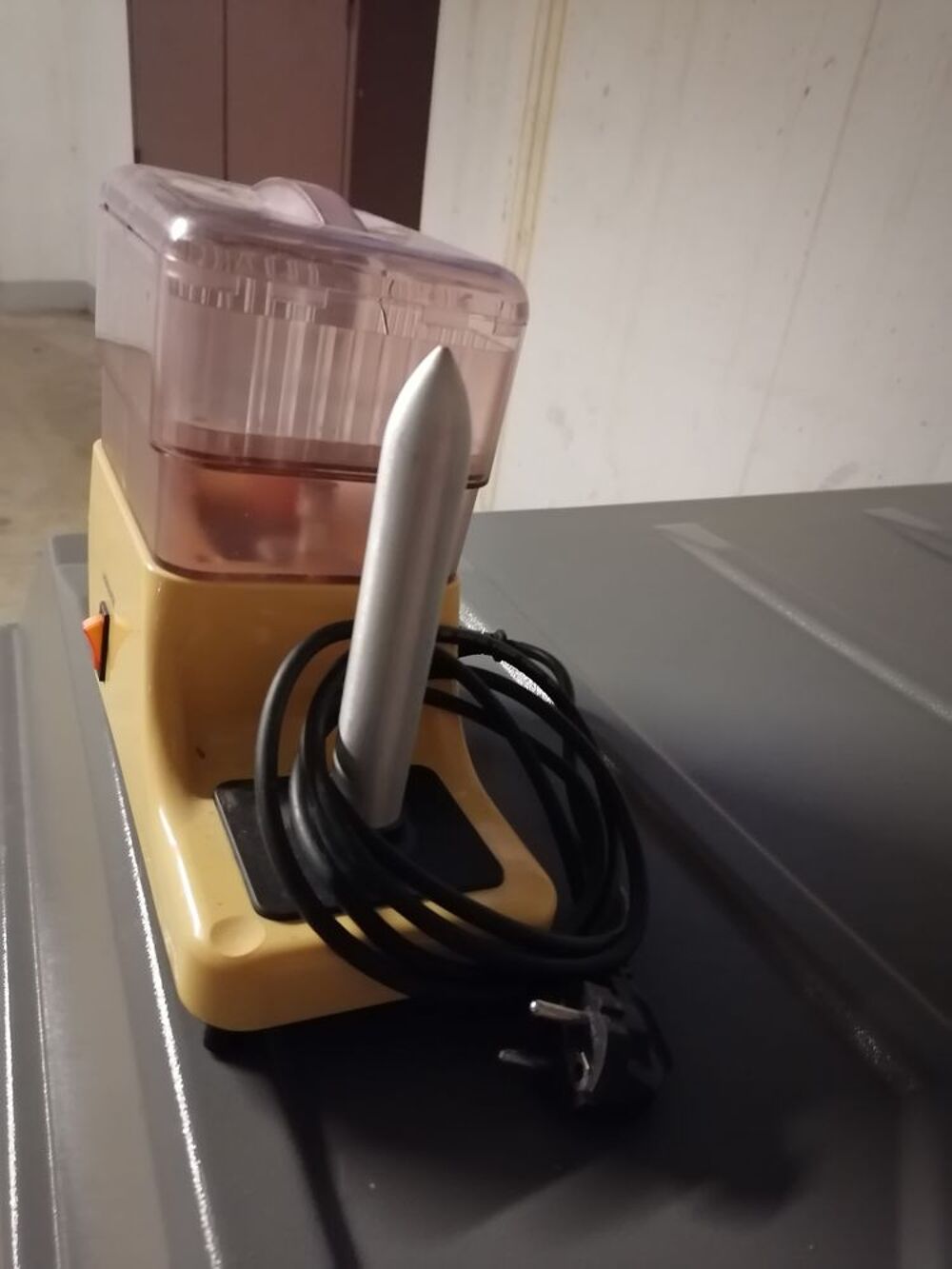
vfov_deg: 67.3
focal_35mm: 26
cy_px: 634
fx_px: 953
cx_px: 476
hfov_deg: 53.1
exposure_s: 1/20
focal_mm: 5.3
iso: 1250
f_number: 1.8
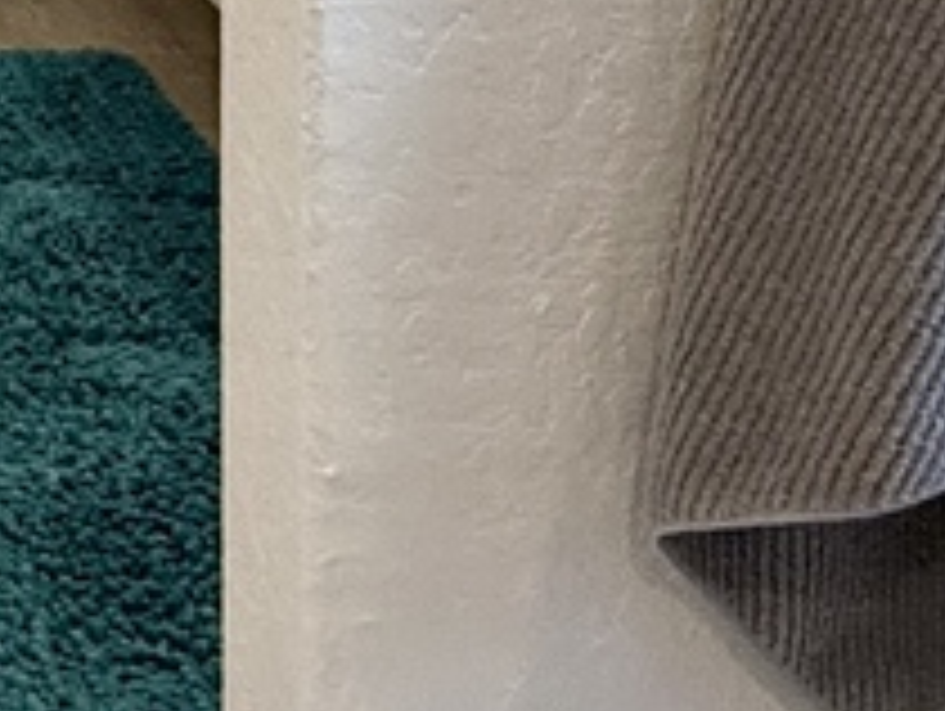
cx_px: -832
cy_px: -950
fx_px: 2624
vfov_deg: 12.4
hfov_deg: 16.5
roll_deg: +1.2
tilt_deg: -4.1
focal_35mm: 96
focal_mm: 2.22
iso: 250
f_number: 2.2
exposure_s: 1/120
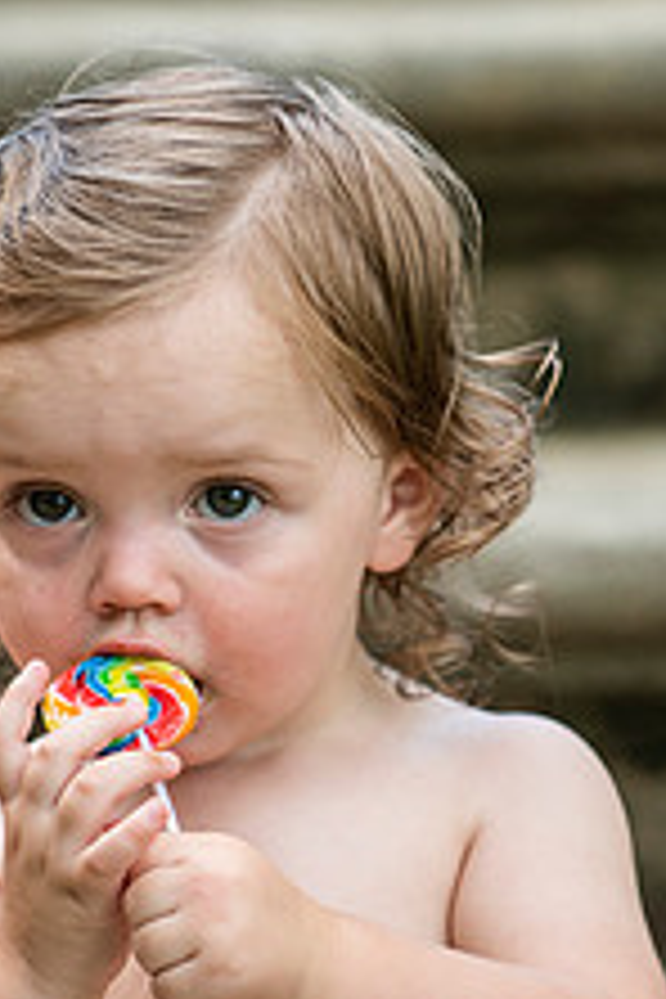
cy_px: 603
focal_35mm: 406
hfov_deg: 3.4
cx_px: 346
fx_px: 11266
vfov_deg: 5.1
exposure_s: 1/1000
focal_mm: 200
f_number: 3.5
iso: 640
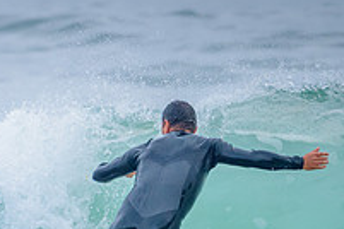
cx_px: 88
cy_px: 218
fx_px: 16941
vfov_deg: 0.8
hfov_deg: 1.2
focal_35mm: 1773
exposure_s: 1/2000
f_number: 5.6
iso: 1100
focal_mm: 500
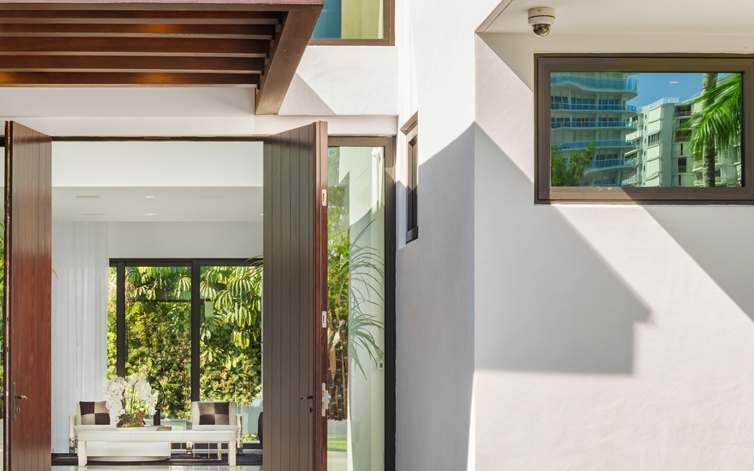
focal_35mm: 79
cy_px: 380
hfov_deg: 25.7
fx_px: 1623
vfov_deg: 16.4
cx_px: 165
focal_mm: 48
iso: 100
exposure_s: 1/20
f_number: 11
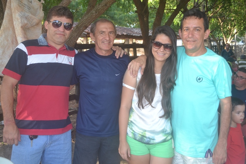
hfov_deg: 49.5
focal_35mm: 39
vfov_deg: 34.2
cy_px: 82
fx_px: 267
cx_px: 123
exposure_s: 1/100
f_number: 4.2
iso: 400
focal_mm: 26
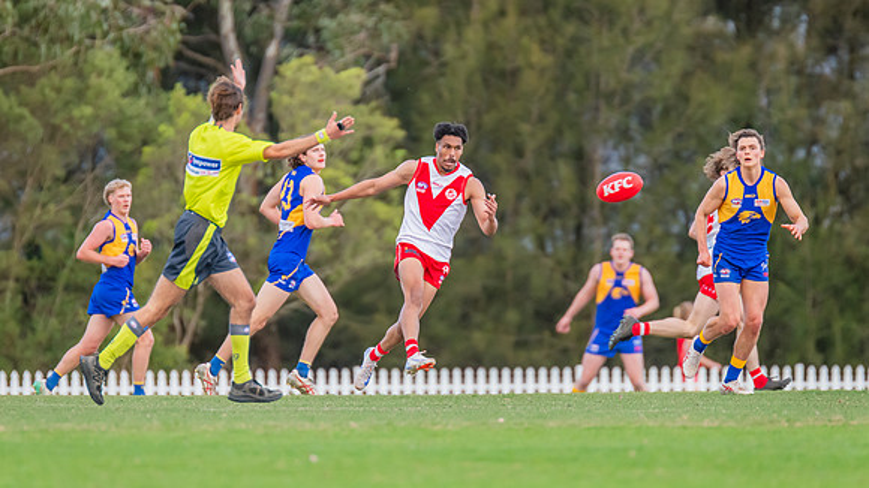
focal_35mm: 598
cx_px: 424
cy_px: 198
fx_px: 13788
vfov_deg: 2.0
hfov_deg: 3.6
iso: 1400
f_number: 4
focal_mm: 420
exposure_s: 1/1250
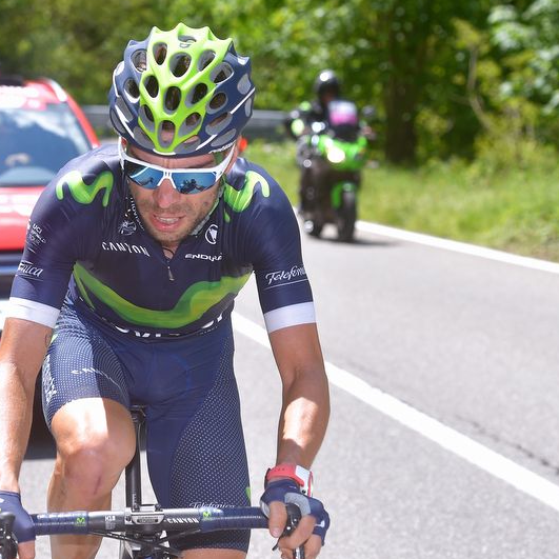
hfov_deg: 12.5
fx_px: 2540
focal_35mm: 139
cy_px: 323
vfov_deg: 12.6
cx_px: 153
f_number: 7.1
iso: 320
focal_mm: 85
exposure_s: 1/640
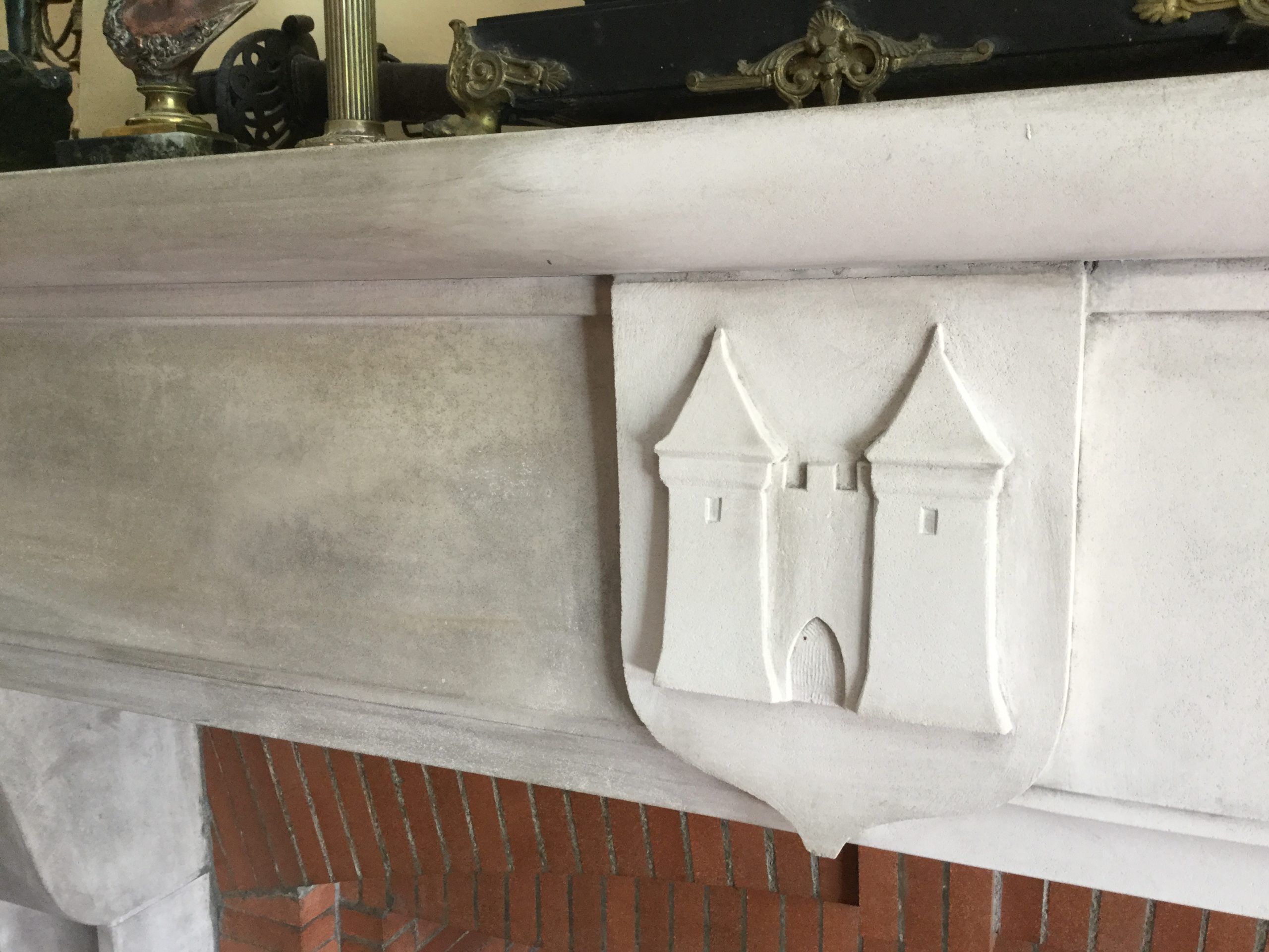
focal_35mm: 31
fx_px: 1136
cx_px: 634
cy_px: 476
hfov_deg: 58.4
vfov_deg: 45.4
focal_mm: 3.3
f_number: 2.4
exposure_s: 1/33
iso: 100
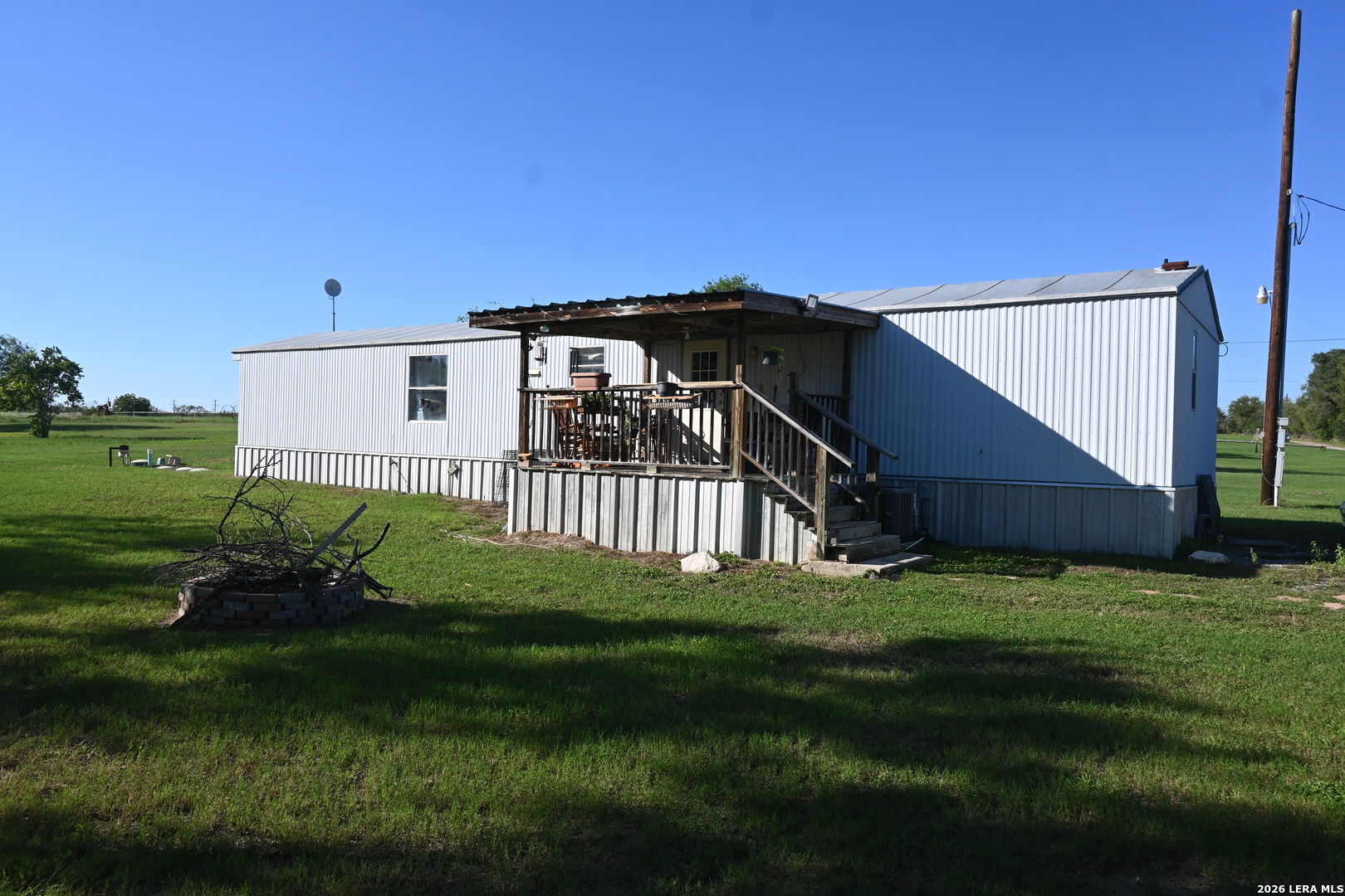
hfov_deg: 73.7
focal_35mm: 24
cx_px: 672
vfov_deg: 53.1
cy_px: 448
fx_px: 897
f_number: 7.1
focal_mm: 16
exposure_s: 1/400
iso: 100
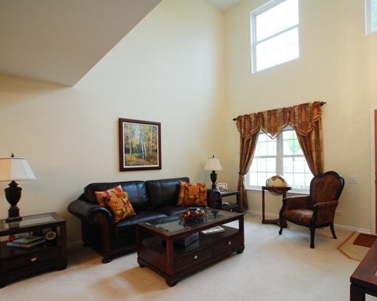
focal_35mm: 20
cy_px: 153
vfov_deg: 69.1
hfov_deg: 81.0
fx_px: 218
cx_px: 218
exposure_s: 1/30
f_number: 4.5
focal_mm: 11
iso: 500
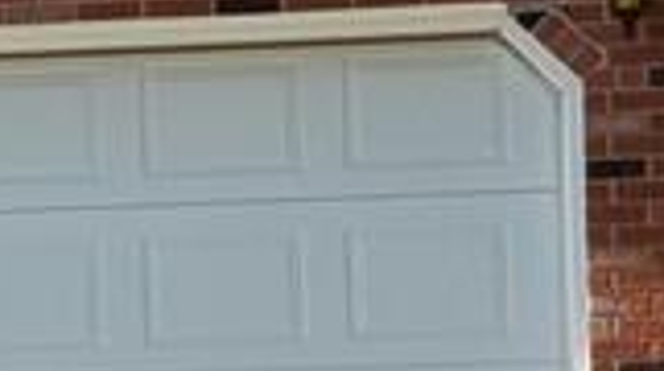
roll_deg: +1.3
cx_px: -417
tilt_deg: +0.2
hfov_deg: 6.4
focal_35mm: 333
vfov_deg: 3.6
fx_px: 5854
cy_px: 453
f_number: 1.78
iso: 100
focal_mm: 6.76
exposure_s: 1/4587
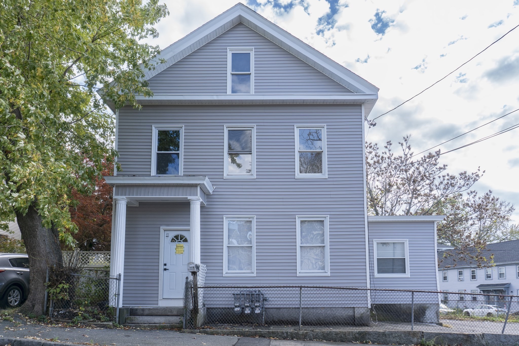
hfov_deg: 73.7
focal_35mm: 24
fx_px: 346
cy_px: 173
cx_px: 260
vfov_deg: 53.1
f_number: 6.3
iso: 200
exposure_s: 1/125
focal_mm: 16
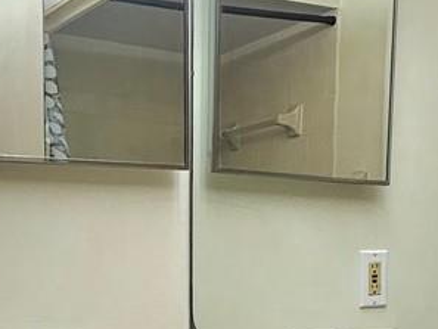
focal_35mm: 70
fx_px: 886
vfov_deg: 19.7
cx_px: 142
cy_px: 397
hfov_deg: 27.6
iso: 100
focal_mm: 2.2
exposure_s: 1/60.2
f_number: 2.2
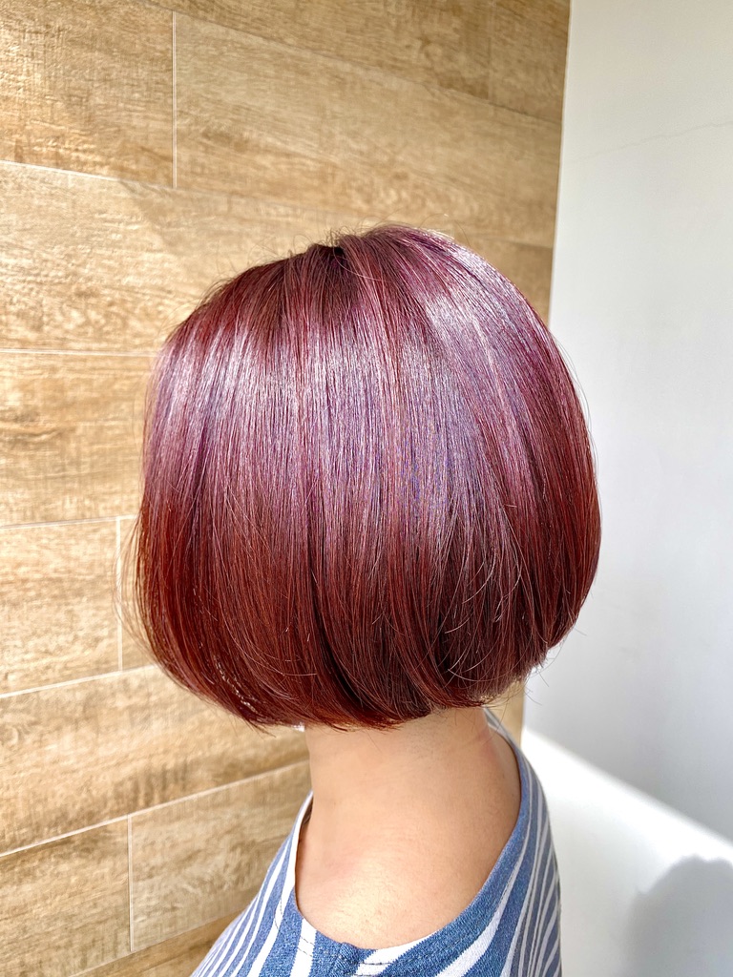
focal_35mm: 26
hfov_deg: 53.1
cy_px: 488
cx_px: 366
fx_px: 734
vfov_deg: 67.3
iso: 32
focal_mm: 4.25
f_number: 1.8
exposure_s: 1/122
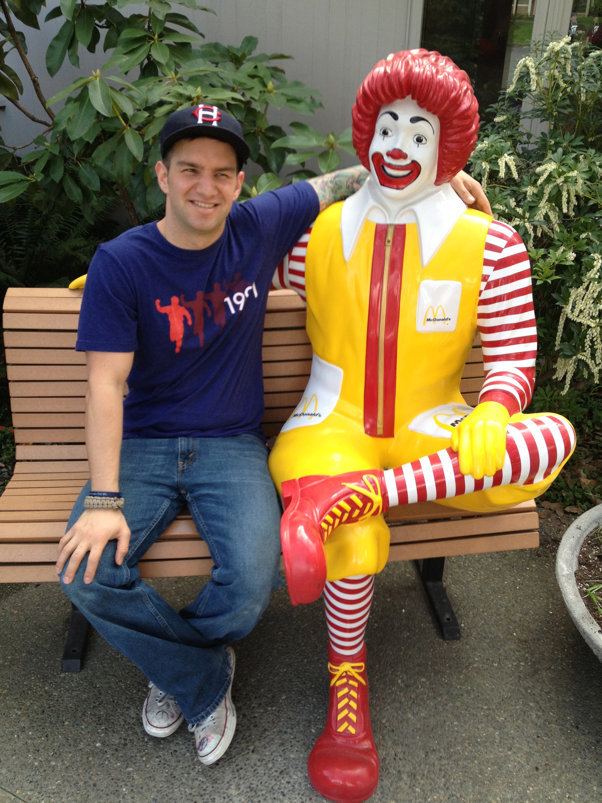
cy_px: 402
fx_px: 812
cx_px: 301
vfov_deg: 52.6
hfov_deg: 40.7
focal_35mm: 35
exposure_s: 1/120
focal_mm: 4.28
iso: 50
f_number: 2.4
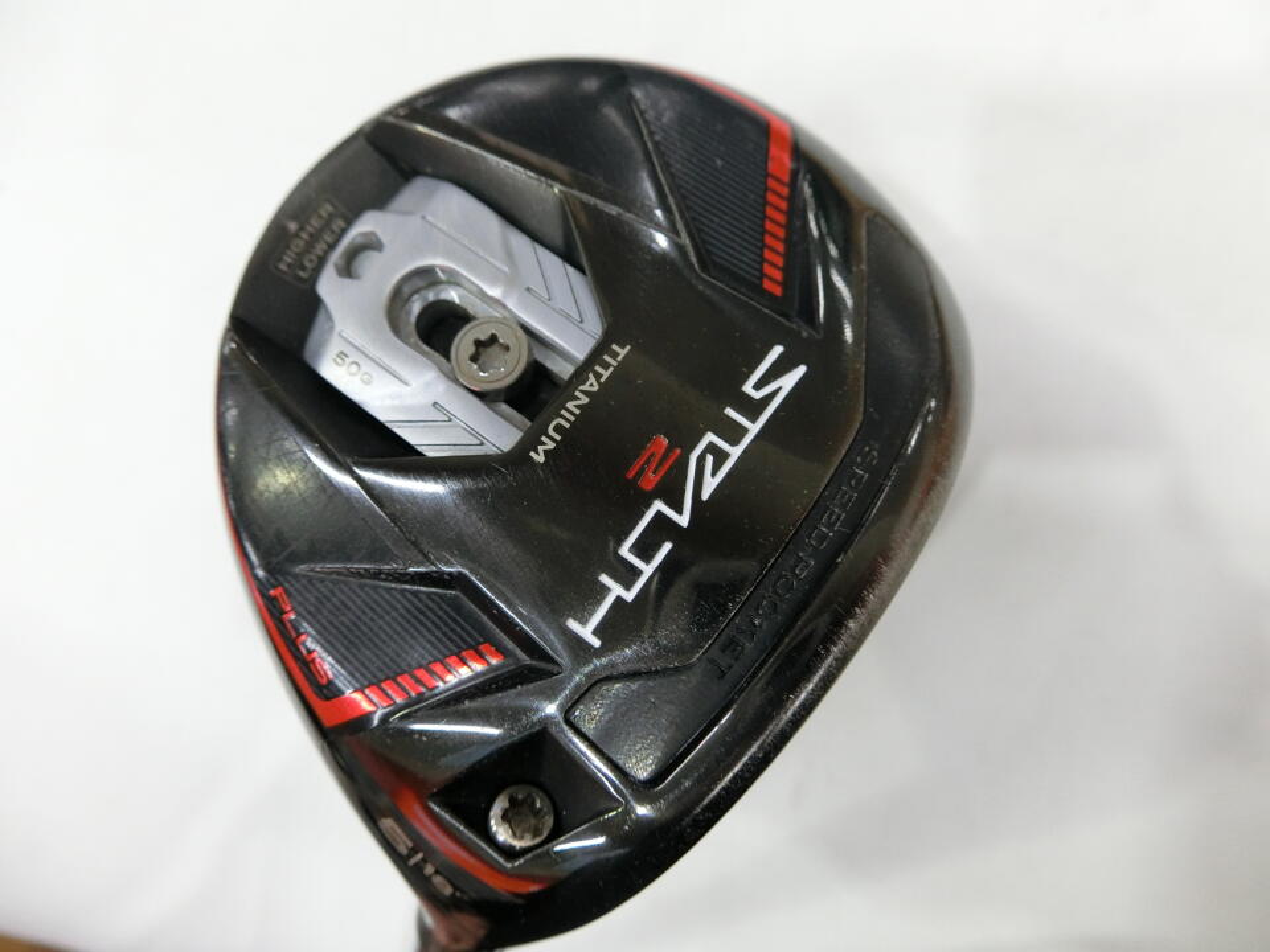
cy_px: 476
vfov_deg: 54.9
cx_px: 635
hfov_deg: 69.4
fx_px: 917
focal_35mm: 25
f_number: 2.8
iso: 320
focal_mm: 5.4
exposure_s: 1/125
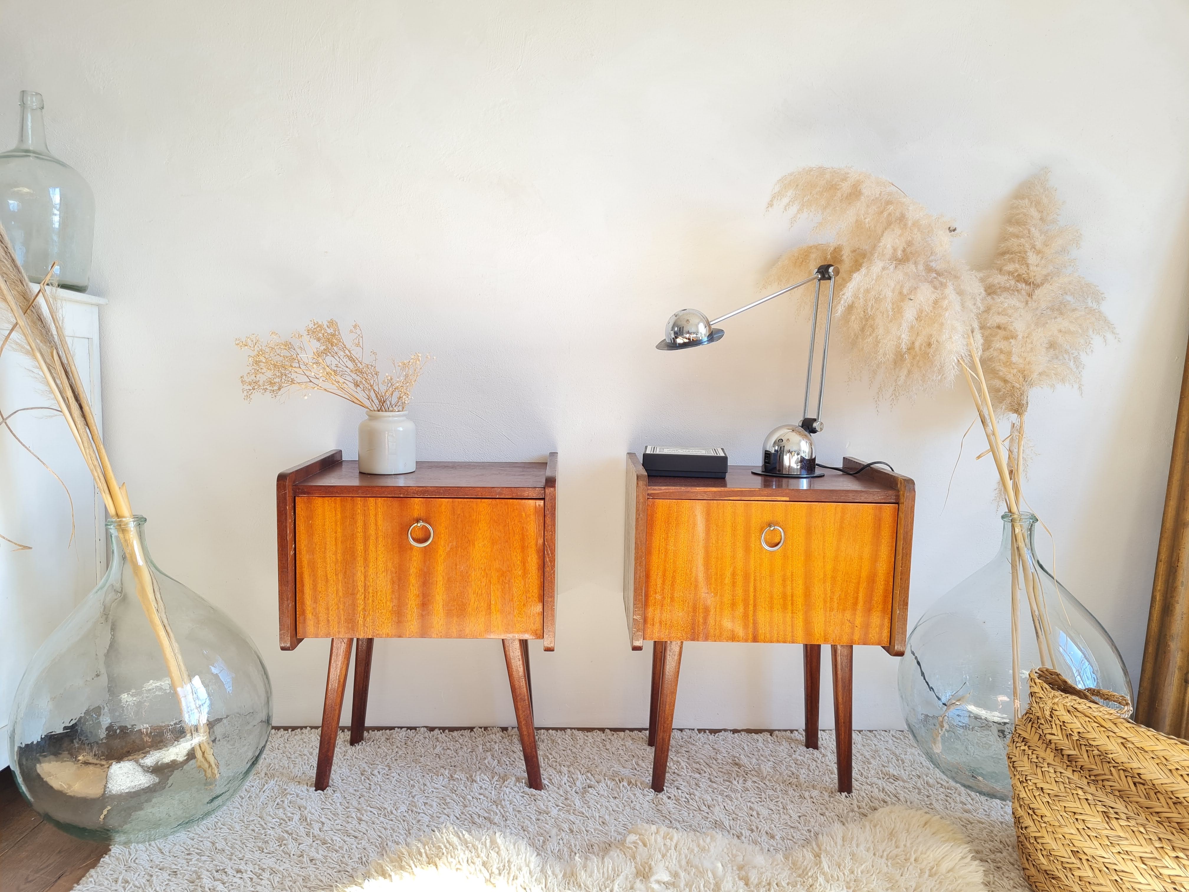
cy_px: 446
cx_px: 594
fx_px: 893
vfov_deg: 53.1
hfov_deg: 67.3
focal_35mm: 26
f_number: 1.8
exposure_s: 1/100
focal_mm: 5.4
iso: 50
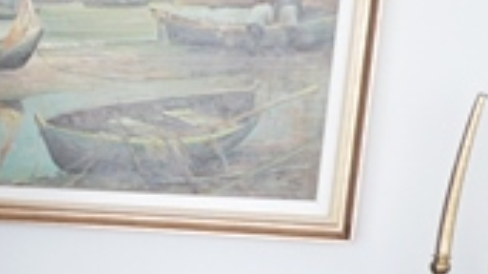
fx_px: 1526
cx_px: -565
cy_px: 404
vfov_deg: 10.0
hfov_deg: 14.3
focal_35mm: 118
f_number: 1.7
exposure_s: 1/60
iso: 250
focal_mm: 10.9
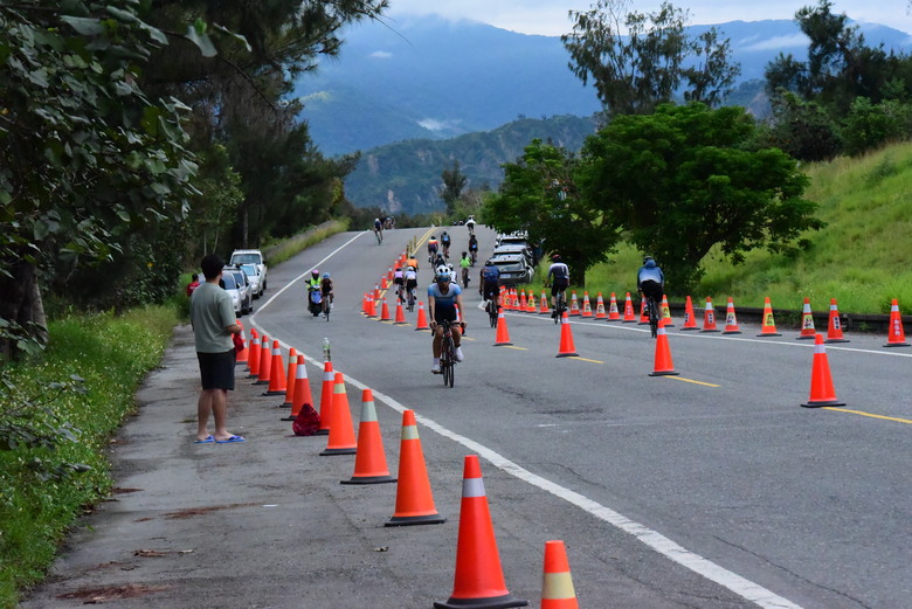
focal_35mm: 130
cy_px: 304
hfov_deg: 15.8
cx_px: 456
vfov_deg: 10.6
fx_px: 3295
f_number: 13
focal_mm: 130
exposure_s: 1/2500
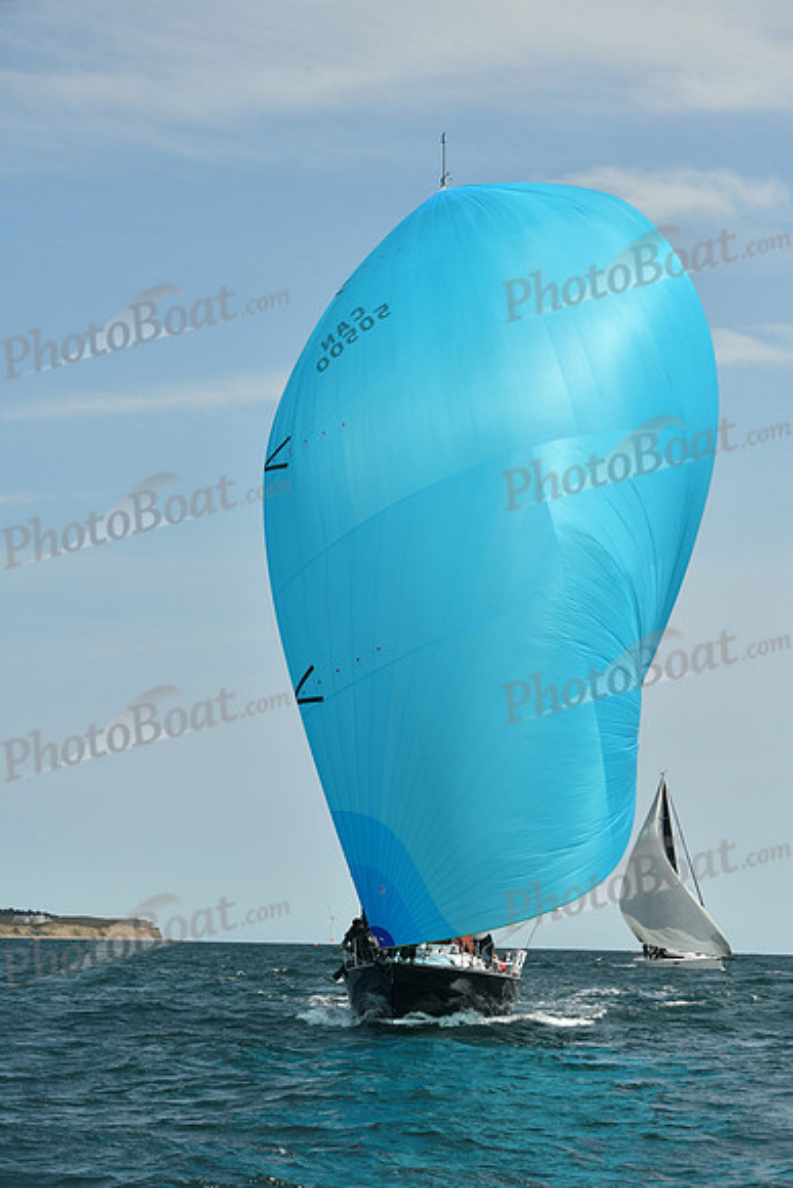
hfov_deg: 15.2
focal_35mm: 90
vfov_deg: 22.6
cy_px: 594
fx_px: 2972
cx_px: 396
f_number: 9
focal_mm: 90
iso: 320
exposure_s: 1/1250
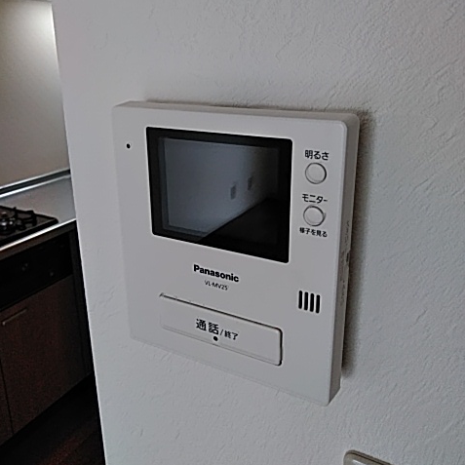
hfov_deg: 51.1
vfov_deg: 50.9
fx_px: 486
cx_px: 232
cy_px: 199
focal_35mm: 32
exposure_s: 1/60
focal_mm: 3.46
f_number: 2.2
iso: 229
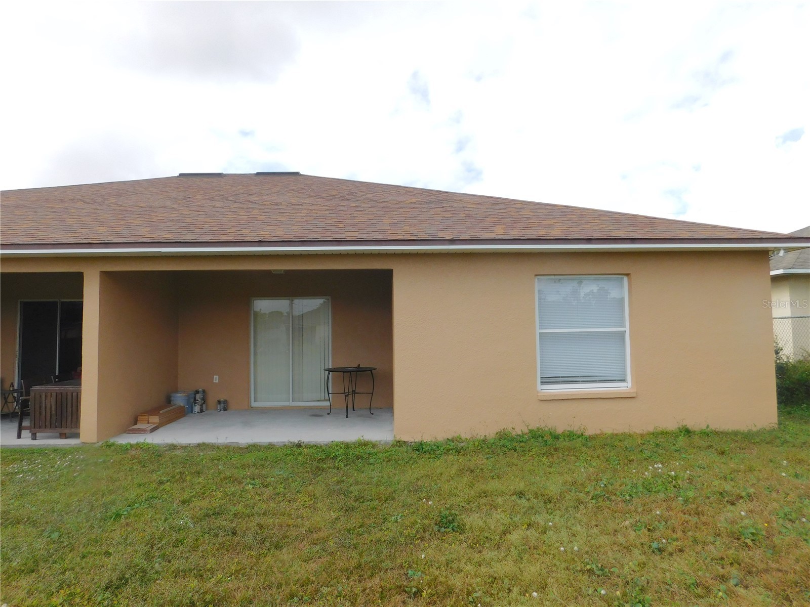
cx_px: 405
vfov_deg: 58.9
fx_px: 538
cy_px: 304
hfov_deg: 73.9
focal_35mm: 23
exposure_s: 1/1250
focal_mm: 4
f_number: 3
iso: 125
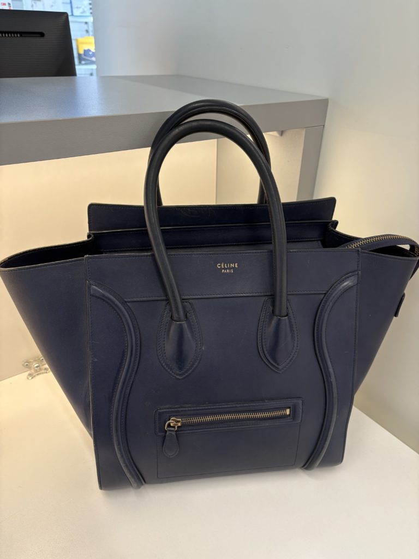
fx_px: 420
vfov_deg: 67.3
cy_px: 280
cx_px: 210
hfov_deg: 53.1
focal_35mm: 26
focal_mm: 5.96
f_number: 1.6
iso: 80
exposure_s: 1/50
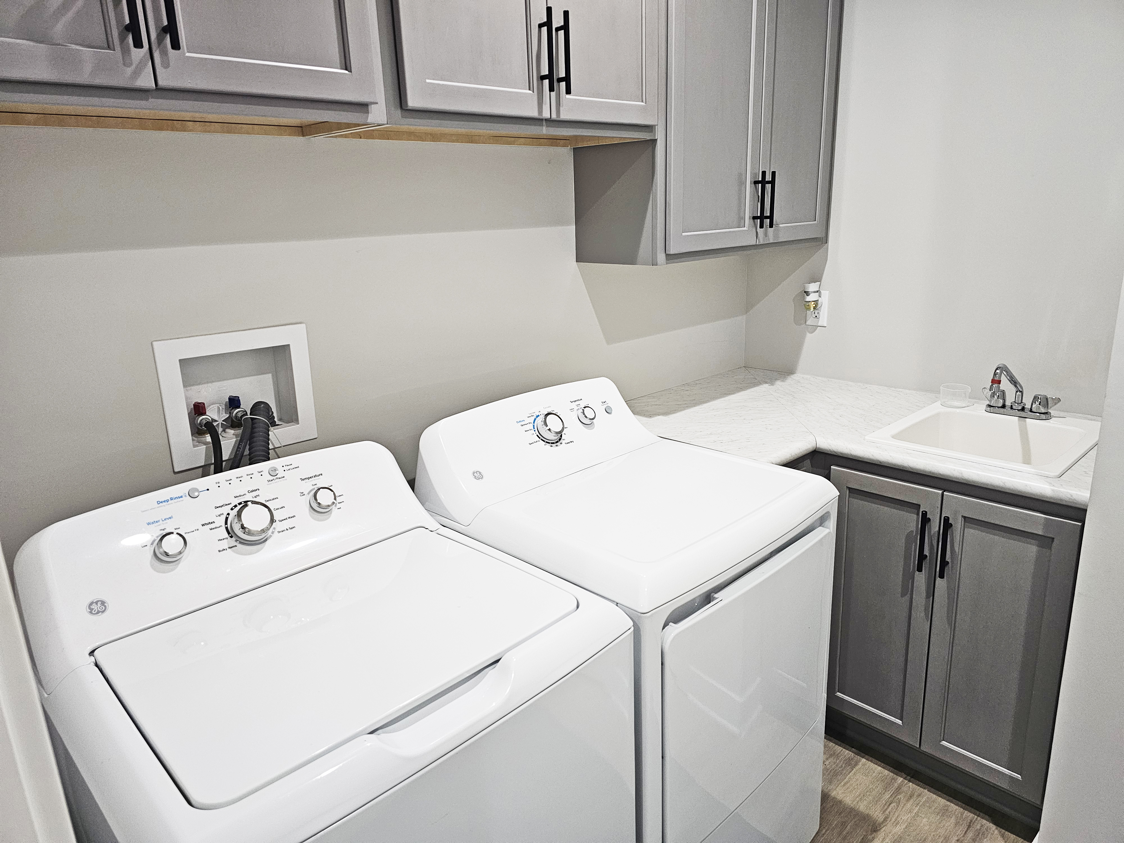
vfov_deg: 58.9
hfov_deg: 73.9
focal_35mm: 23
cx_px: 562
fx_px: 747
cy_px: 422
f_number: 1.7
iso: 320
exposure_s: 1/120
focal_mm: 6.3
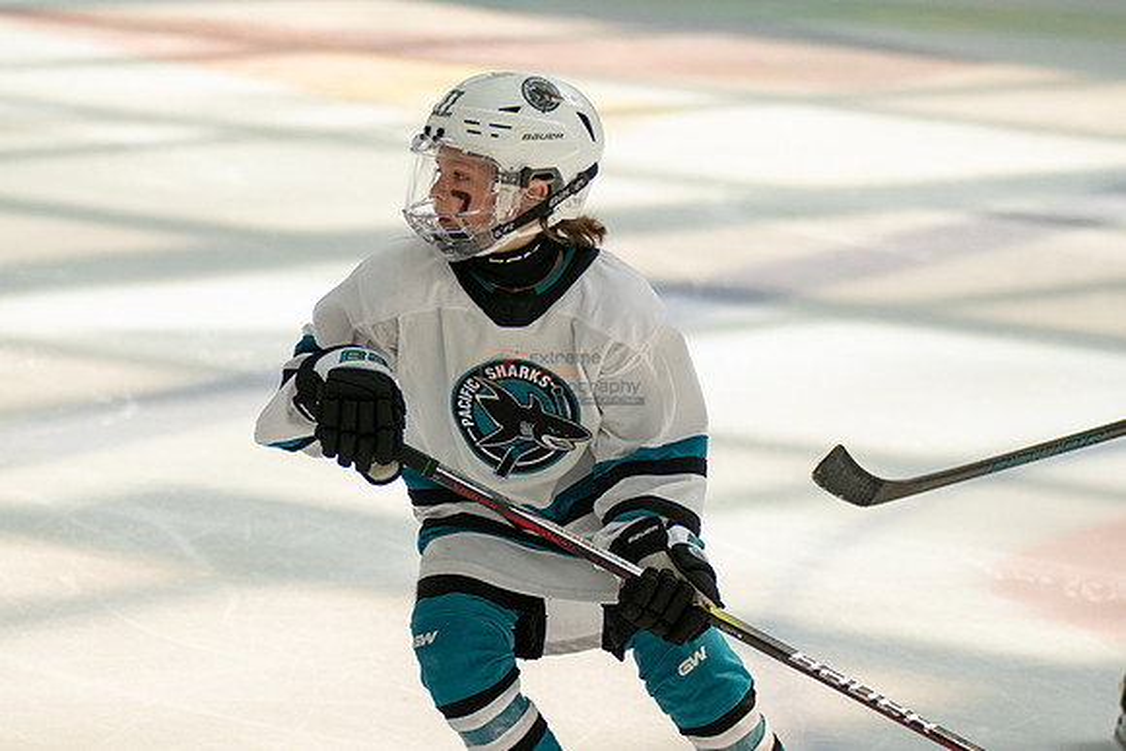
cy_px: 265
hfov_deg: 9.2
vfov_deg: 6.1
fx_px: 7022
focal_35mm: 224
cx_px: 406
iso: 1600
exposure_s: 1/5000
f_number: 3.2
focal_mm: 132
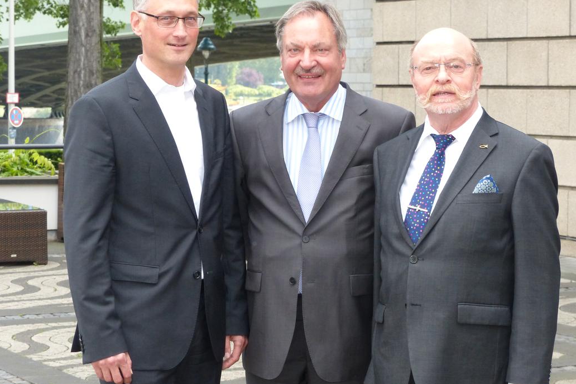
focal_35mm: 132
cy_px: 191
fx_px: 2112
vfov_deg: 10.4
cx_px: 304
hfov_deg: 15.5
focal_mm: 20.9
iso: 400
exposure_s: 1/500
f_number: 4
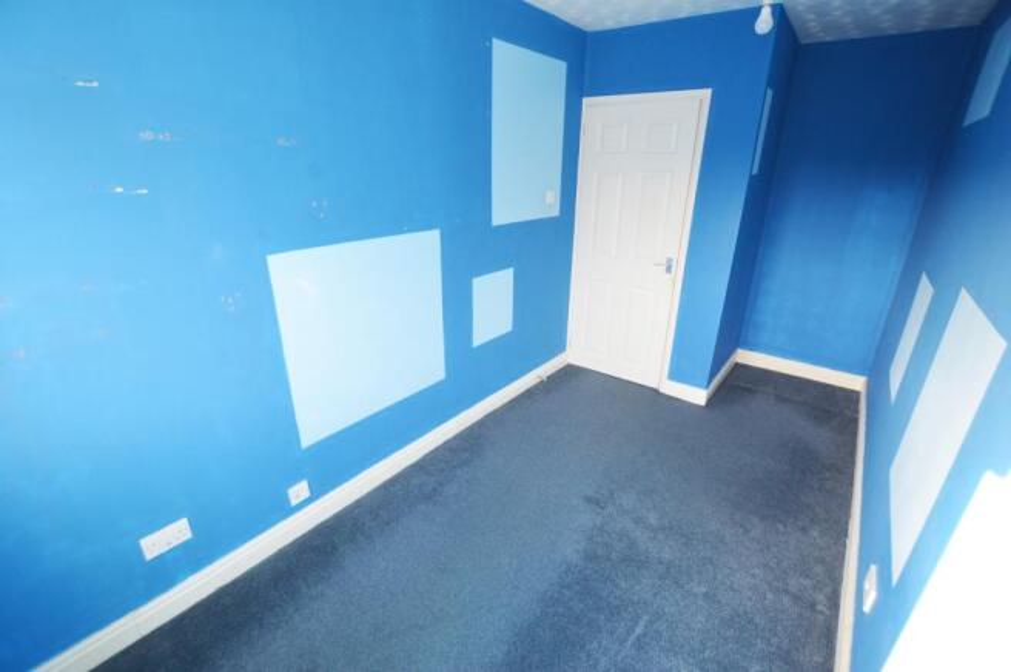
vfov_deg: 77.2
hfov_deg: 100.4
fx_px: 421
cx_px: 506
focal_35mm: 15
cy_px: 336
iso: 560
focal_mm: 10
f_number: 3.5
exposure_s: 1/60
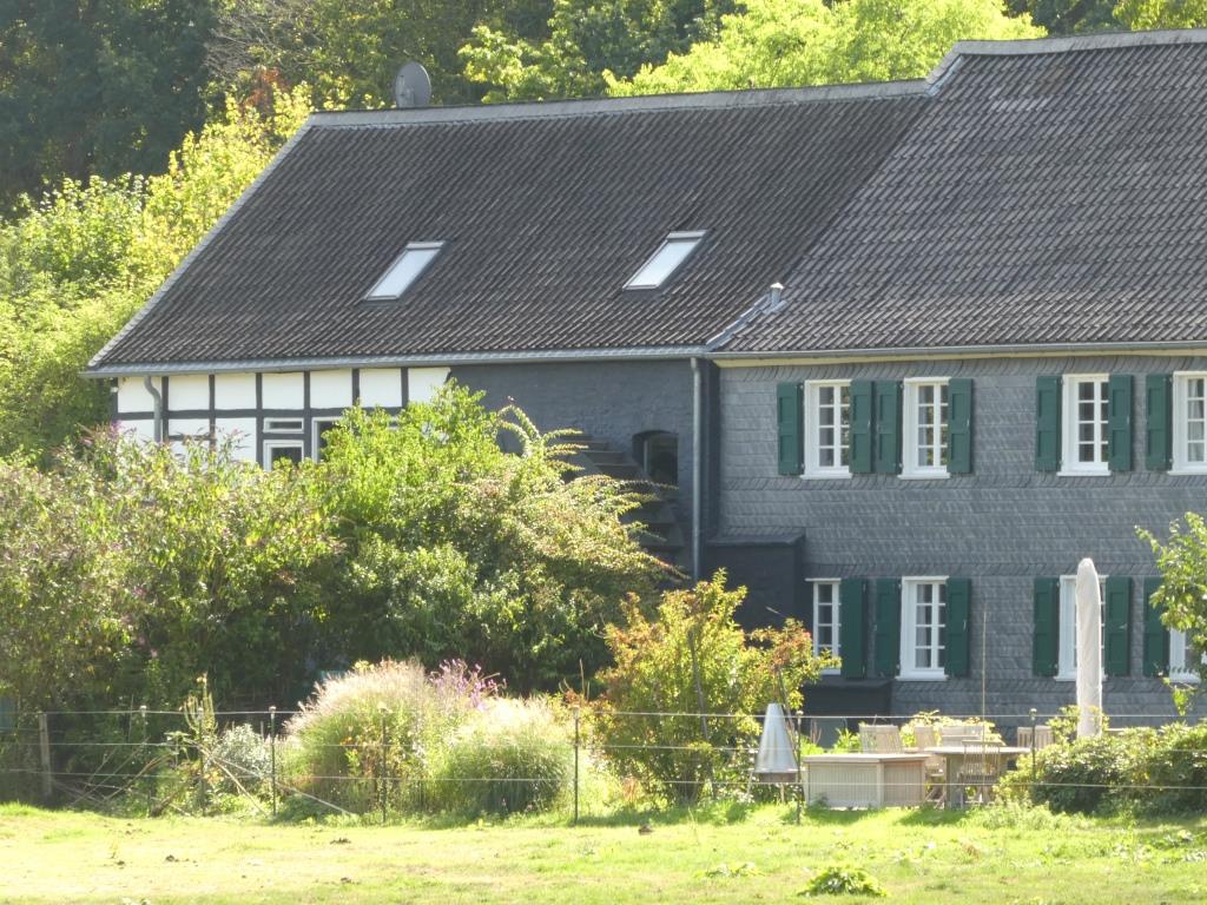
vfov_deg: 4.6
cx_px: 604
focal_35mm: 322
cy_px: 452
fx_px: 11228
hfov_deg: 6.2
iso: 160
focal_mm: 57.7
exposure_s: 1/100
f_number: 5.9
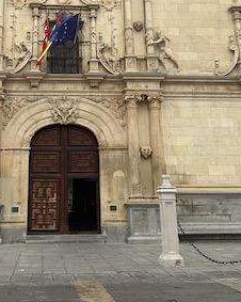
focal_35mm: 53
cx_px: 71
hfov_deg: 28.3
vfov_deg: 34.0
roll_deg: -1.0
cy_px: 46
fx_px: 473
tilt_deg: +17.5
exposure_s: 1/1357
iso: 80
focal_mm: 6.86
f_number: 1.78
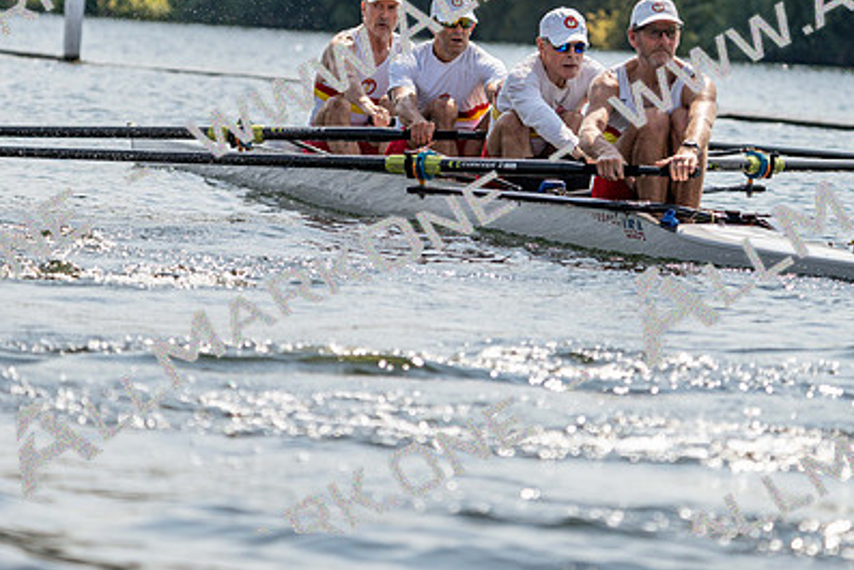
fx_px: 6929
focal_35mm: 292
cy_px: 165
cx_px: 452
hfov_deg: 7.1
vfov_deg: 4.7
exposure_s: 1/1600
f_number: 5.6
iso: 160
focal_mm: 200
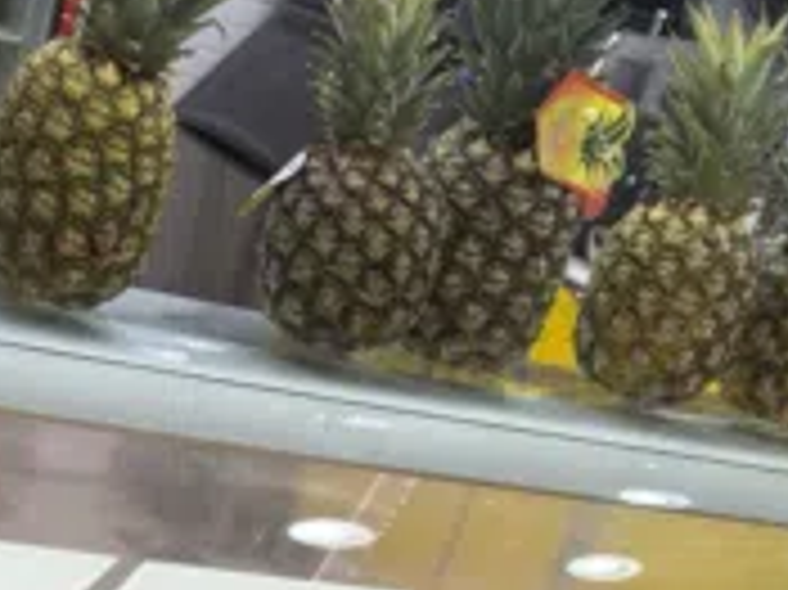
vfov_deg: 15.4
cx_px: 162
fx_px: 2002
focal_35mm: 88
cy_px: 901
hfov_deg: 22.0
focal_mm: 6.76
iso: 50
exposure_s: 1/146
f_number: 1.78
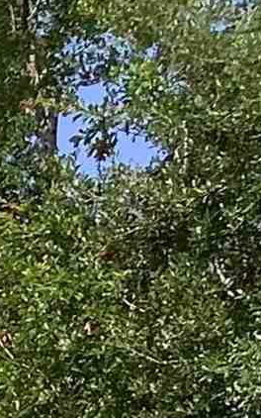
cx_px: -898
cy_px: 1123
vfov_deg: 7.9
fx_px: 2718
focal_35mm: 239
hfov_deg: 4.8
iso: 25
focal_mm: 3.3
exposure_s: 1/926
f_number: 2.4
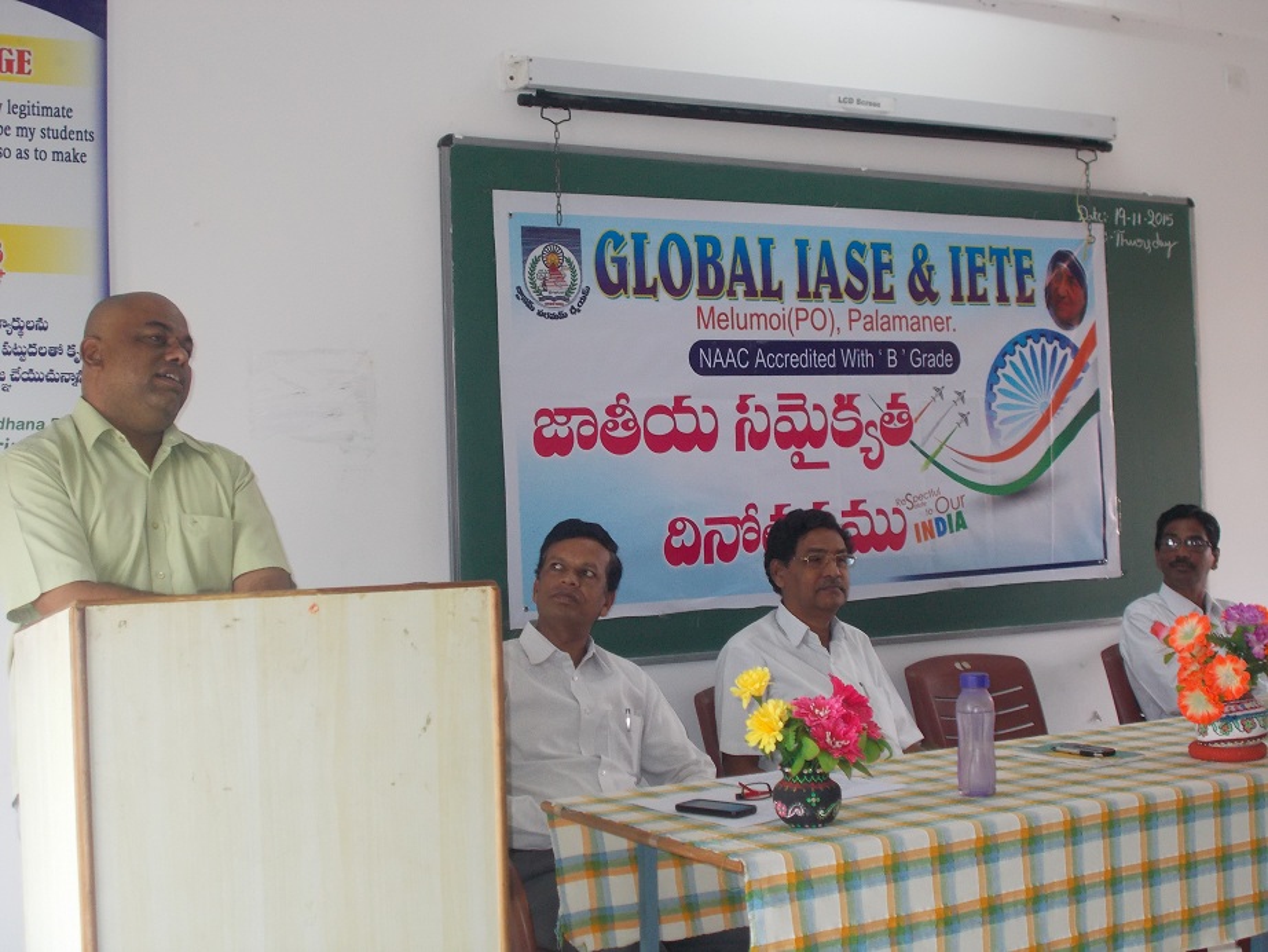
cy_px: 476
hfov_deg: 38.2
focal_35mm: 50
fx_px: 1832
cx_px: 634
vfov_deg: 29.1
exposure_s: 1/30
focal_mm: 9
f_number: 4.5
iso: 200
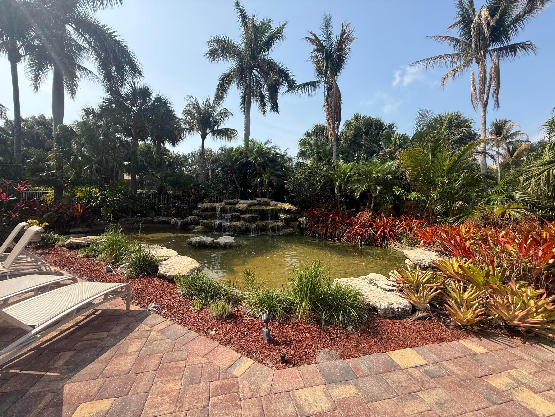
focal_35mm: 14
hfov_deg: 102.1
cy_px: 208
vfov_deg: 85.7
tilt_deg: -3.0
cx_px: 278
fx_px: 224
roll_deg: -1.2
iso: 64
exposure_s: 1/1431
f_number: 2.2
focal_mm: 2.22
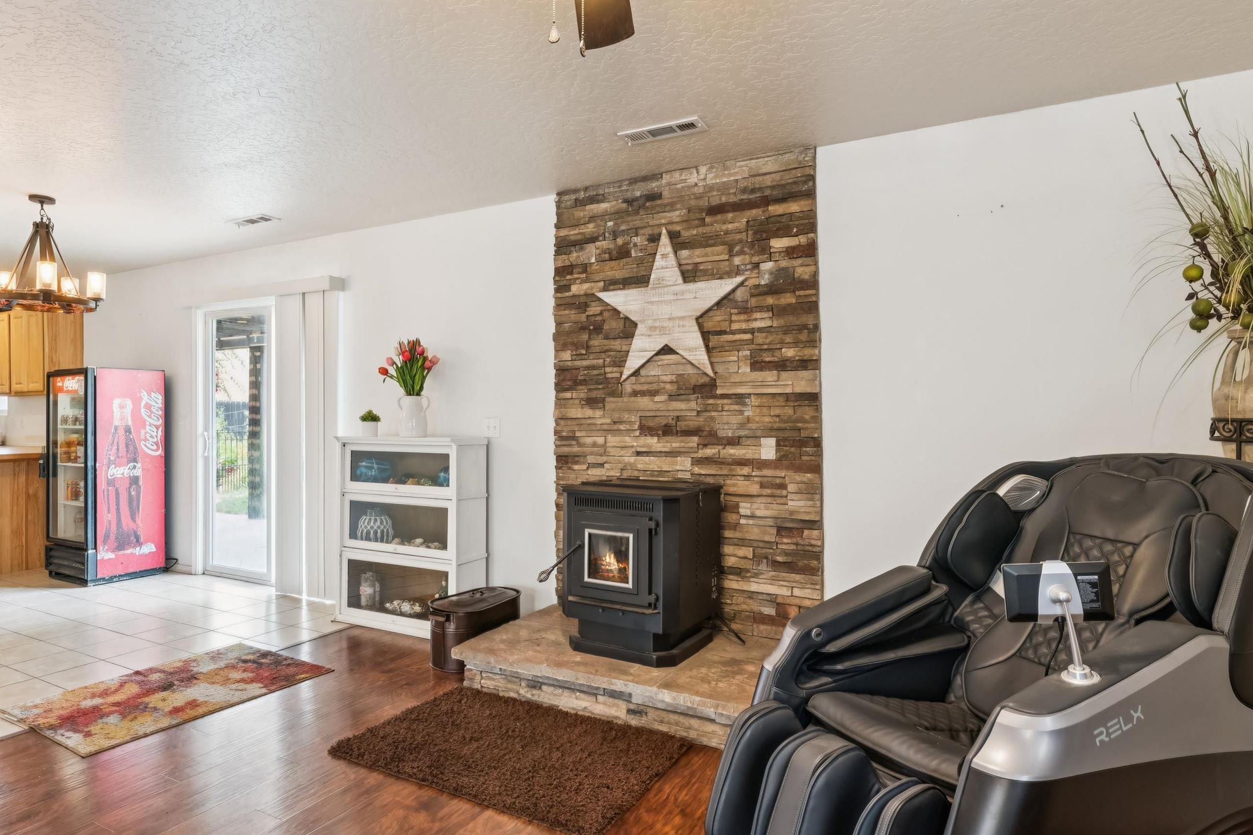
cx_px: 544
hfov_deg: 78.6
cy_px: 416
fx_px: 760
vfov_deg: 57.6
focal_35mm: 22
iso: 400
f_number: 13
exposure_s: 1/3.33
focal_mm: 15.6
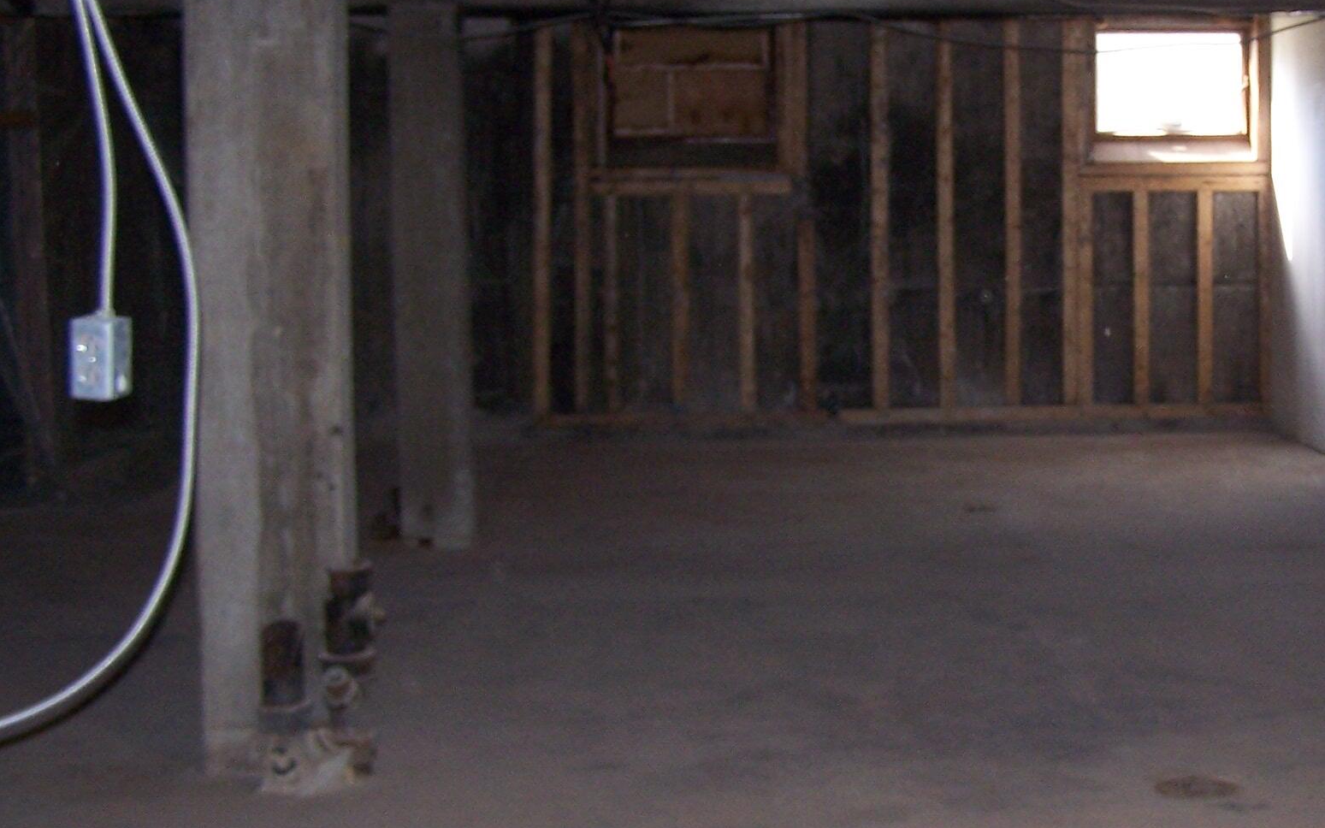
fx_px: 2419
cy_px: 398
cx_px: 1087
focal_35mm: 67
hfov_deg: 29.8
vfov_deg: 19.4
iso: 140
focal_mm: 6.3
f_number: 2.8
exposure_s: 1/60
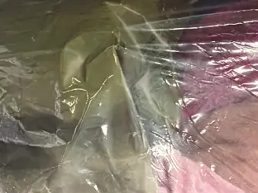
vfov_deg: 8.9
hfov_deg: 12.3
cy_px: 327
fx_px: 1193
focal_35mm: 160
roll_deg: -3.6
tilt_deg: -11.1
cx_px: 28
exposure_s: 1/50
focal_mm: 5.96
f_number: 1.6
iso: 160
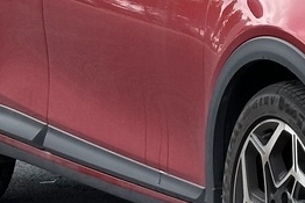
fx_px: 2323
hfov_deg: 7.4
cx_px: 442
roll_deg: +0.6
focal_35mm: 274
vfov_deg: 5.0
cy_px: -81
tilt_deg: -1.1
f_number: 1.78
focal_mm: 6.86
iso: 64
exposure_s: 1/638
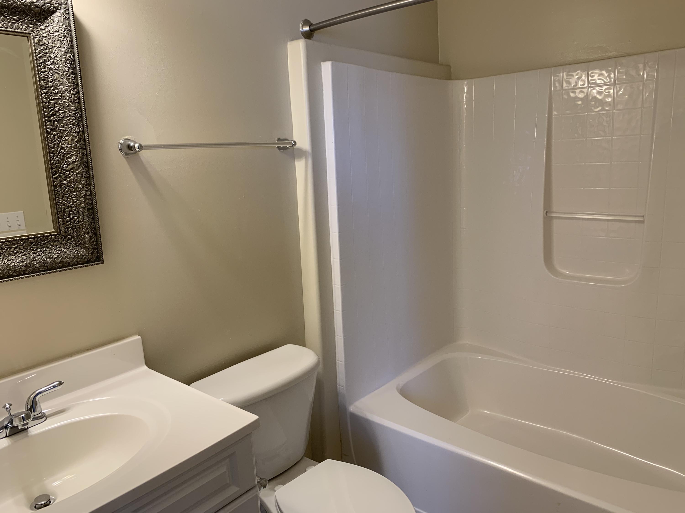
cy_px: 256
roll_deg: +2.1
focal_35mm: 26
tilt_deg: -9.9
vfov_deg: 53.1
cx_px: 342
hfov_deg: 67.3
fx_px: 515
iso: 64
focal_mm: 4.25
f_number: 1.8
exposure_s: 1/60
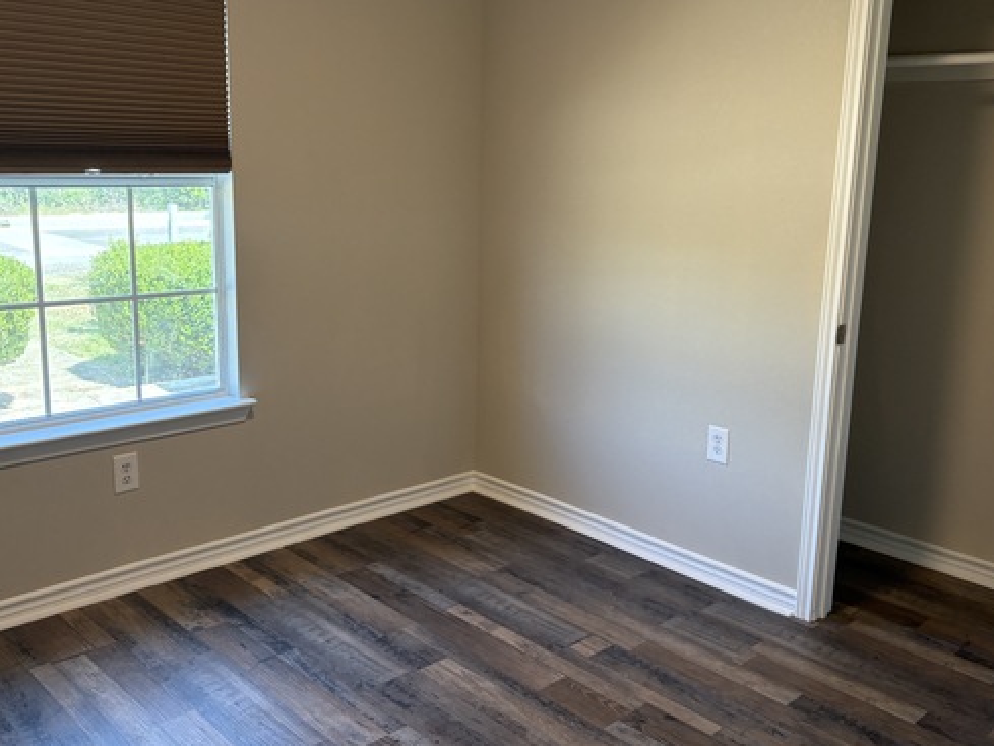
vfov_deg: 41.8
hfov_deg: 53.9
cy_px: 341
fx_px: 977
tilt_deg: -11.3
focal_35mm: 34
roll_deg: -1.9
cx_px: 537
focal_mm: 5.96
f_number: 1.6
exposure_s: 1/135
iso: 125
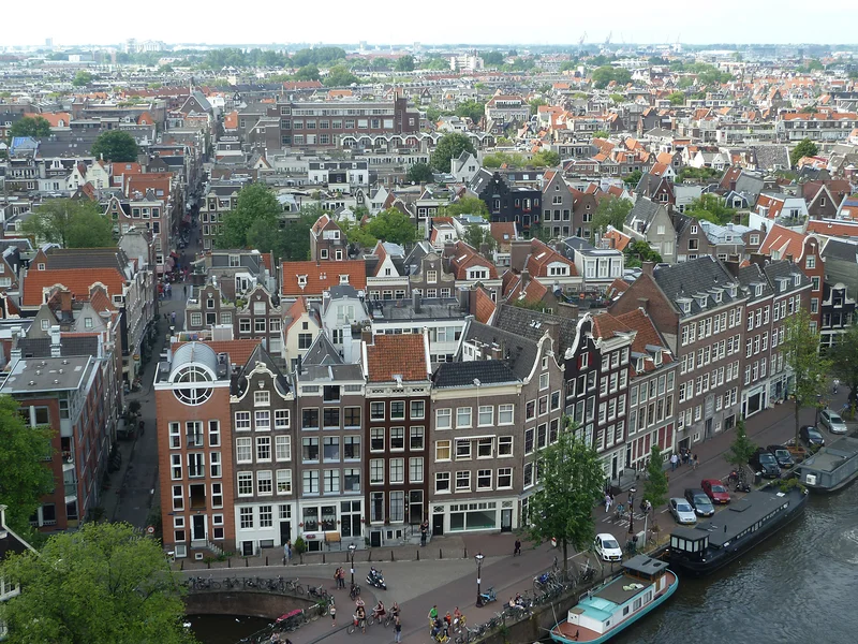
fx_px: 1190
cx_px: 429
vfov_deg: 30.3
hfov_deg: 39.7
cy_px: 322
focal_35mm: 48
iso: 80
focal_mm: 7.9
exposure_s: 1/160
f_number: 4
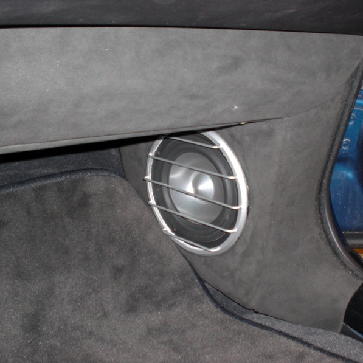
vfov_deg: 37.6
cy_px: 181
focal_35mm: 45
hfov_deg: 37.5
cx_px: 209
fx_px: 534
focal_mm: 6.3
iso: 200
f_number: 3.1
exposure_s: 1/60
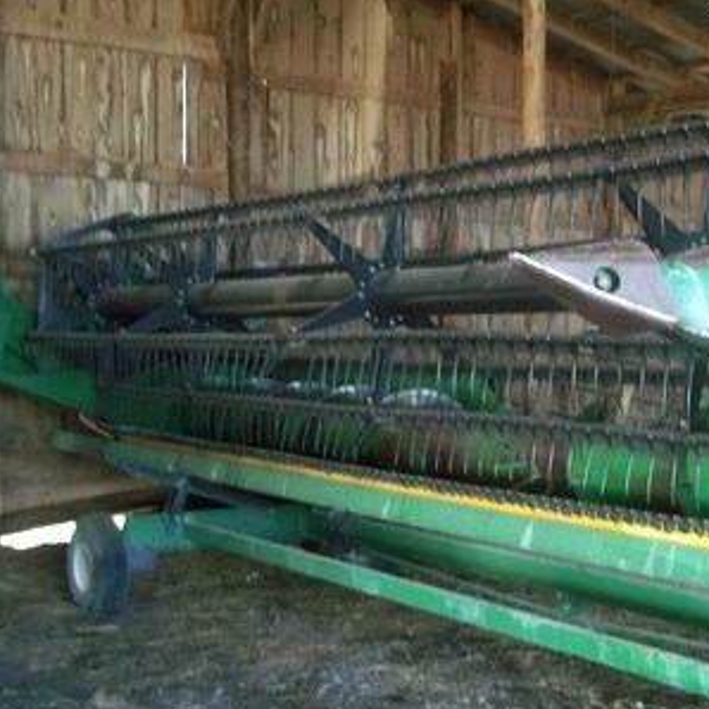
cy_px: 407
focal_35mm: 58
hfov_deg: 28.6
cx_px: 609
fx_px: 1344
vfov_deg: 29.5
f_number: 3.1
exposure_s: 1/40
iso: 320
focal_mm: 6.5
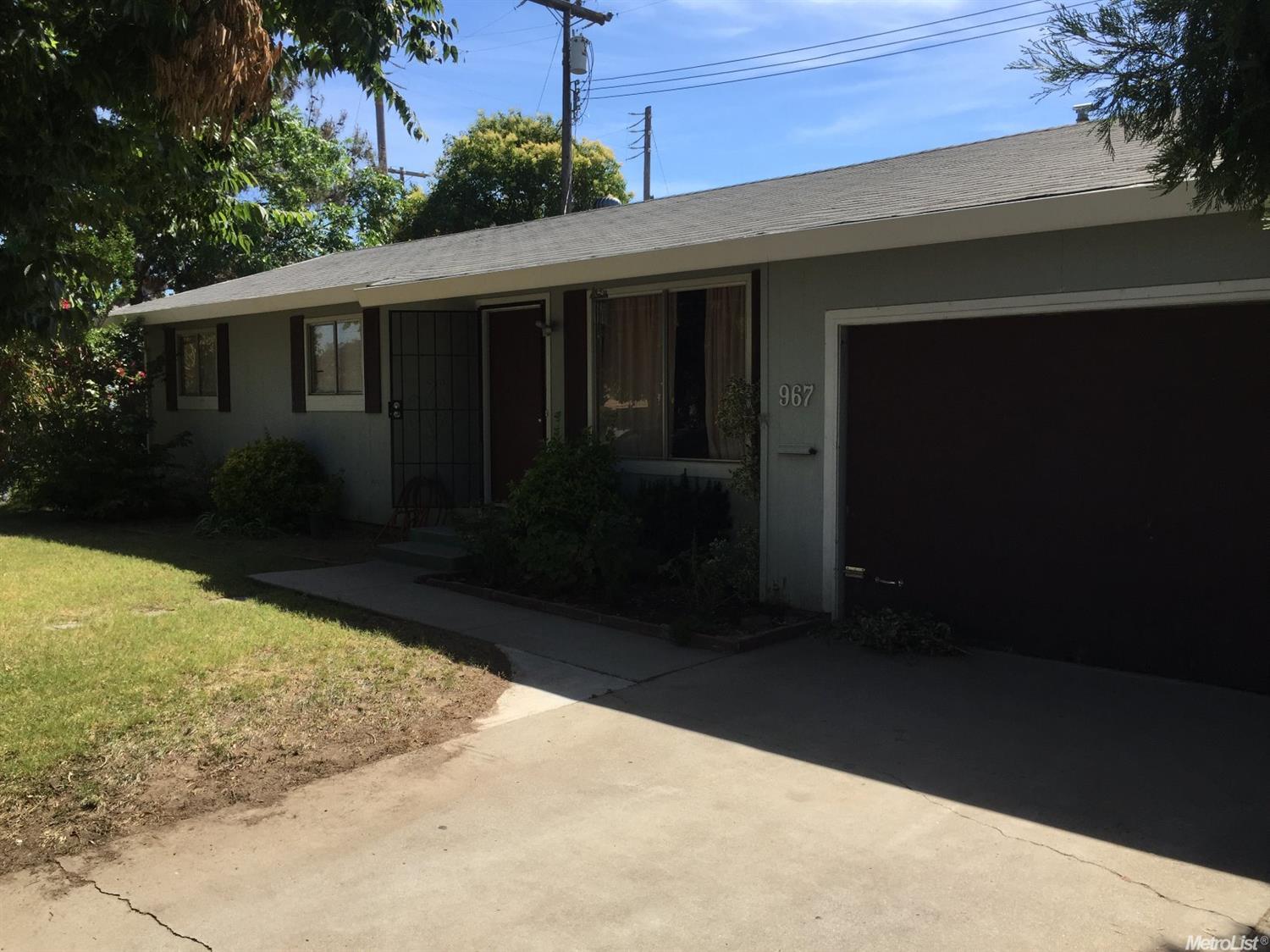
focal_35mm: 29
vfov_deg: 48.2
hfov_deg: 61.7
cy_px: 476
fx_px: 1064
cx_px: 635
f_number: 2.2
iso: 32
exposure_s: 1/1276
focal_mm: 4.15
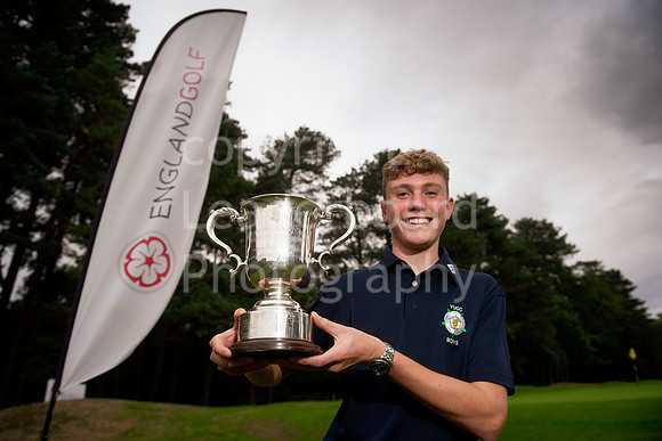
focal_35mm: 24
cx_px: 331
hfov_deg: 73.7
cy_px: 220
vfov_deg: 53.2
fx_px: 441
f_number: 4
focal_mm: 24
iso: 160
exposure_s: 1/160
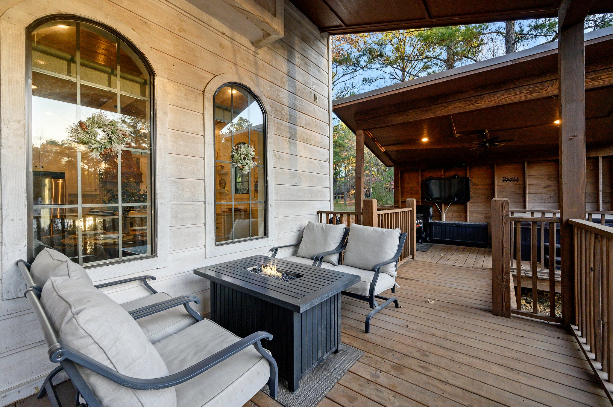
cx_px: 306
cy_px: 204
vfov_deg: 81.1
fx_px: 238
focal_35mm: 14
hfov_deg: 104.3
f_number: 9
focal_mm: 14
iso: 250
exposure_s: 1/80
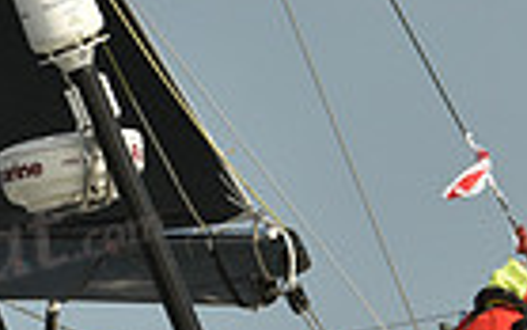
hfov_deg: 2.9
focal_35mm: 723
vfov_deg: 1.8
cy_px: 423
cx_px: 364
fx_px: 10388
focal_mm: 170
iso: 320
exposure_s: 1/1600
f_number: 11
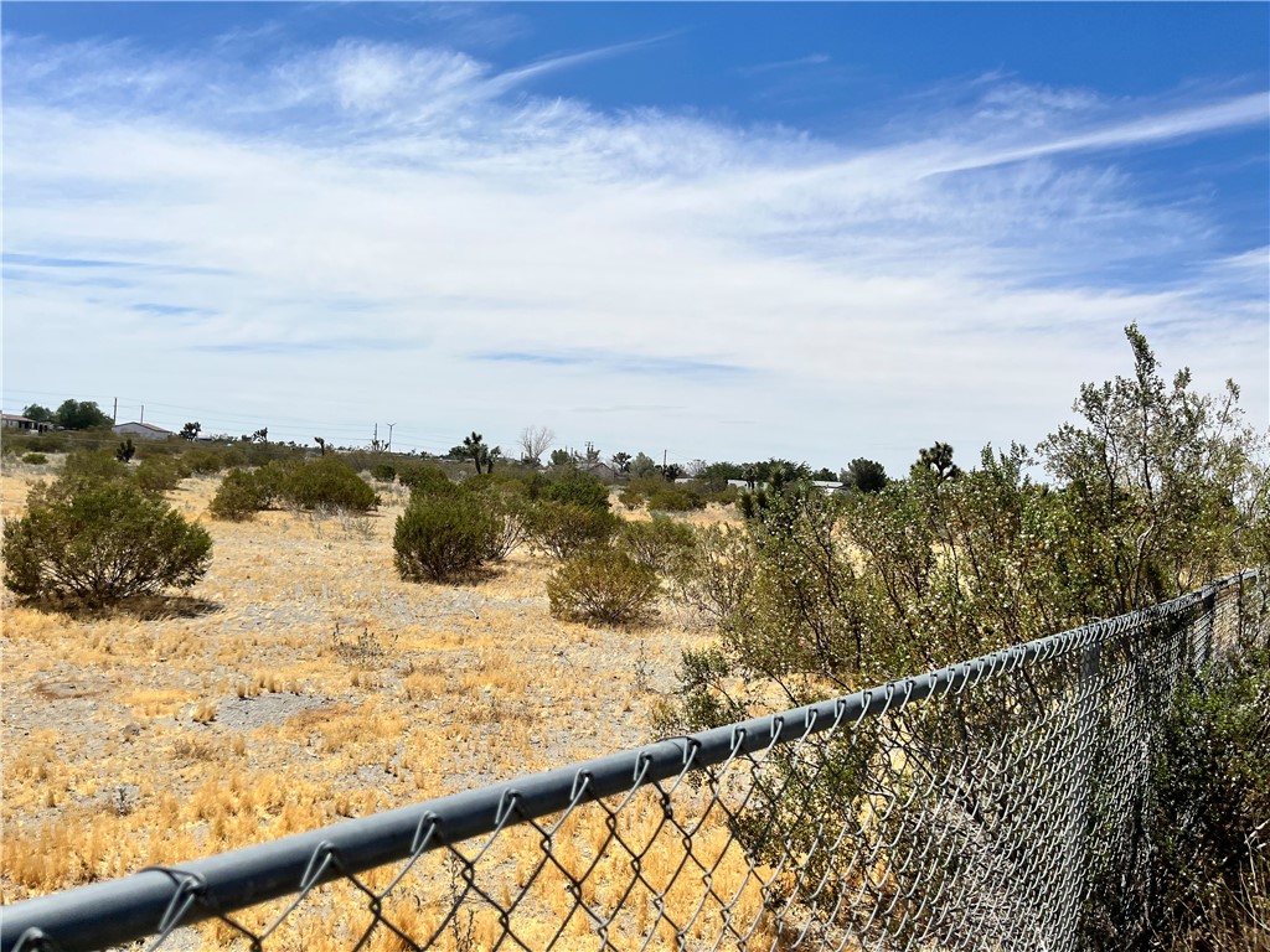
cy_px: 476
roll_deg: -5.5
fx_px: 954
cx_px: 635
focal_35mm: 26
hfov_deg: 67.3
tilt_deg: -3.6
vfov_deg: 53.1
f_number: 1.6
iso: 50
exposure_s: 1/8403
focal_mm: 5.1
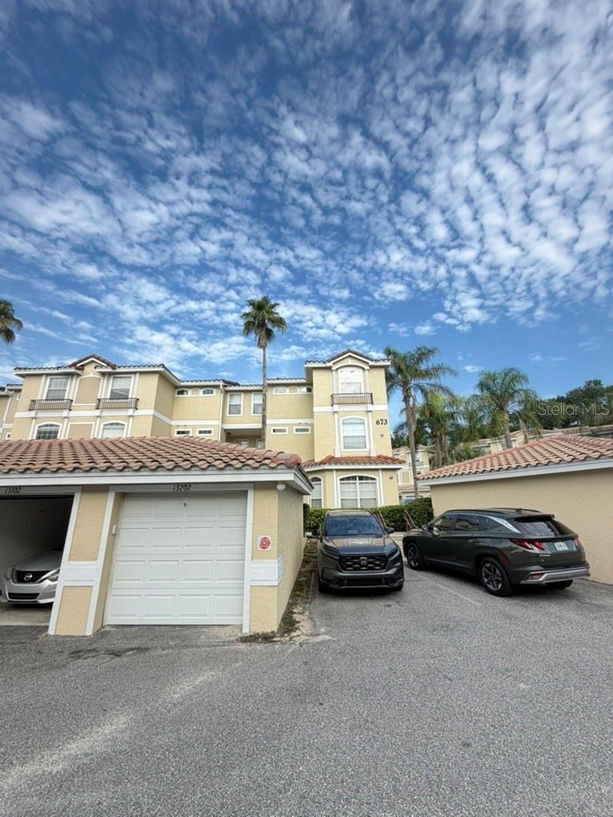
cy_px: 408
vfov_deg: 102.1
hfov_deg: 85.7
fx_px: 331
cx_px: 306
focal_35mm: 14
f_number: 2.2
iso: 40
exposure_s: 1/241
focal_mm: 2.22
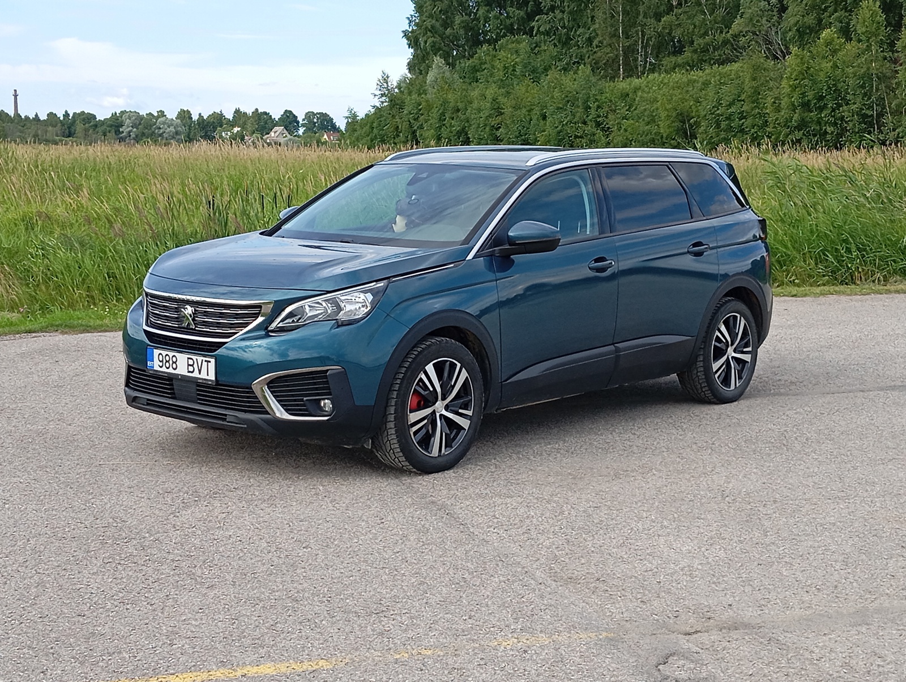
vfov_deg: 26.2
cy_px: 341
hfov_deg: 34.3
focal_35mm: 56
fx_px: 1468
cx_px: 453
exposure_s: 1/336
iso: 110
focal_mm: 4.22
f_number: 1.8
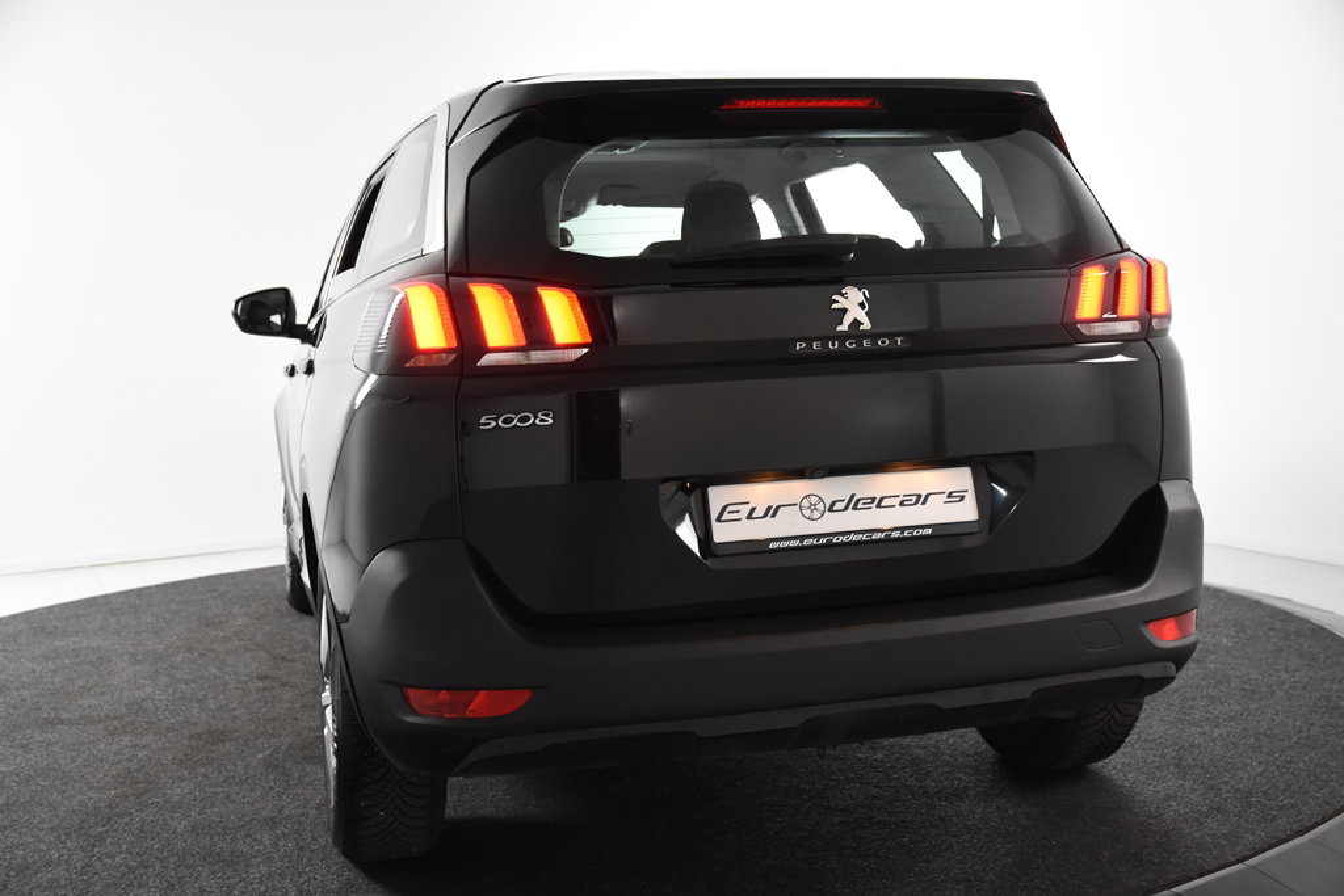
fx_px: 1568
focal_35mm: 42
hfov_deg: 46.4
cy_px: 448
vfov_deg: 31.9
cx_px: 672
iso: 1600
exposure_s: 1/60
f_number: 4
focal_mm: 28
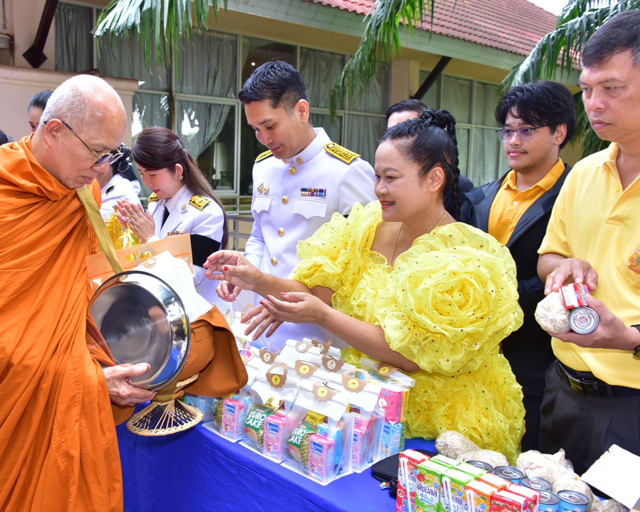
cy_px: 248
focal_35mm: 34
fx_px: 644
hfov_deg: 52.3
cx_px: 243
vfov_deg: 43.3
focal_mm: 28
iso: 640
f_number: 5.6
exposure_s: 1/200
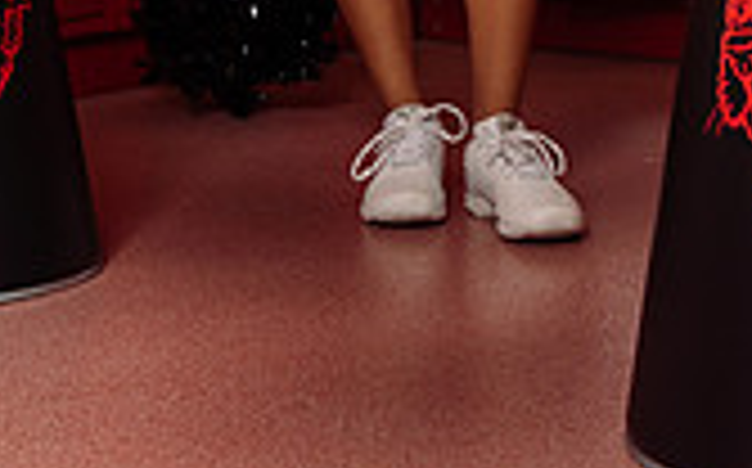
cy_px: -504
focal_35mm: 99
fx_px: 2027
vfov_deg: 11.7
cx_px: 419
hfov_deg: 21.0
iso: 200
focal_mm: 36
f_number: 5
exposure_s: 1/250
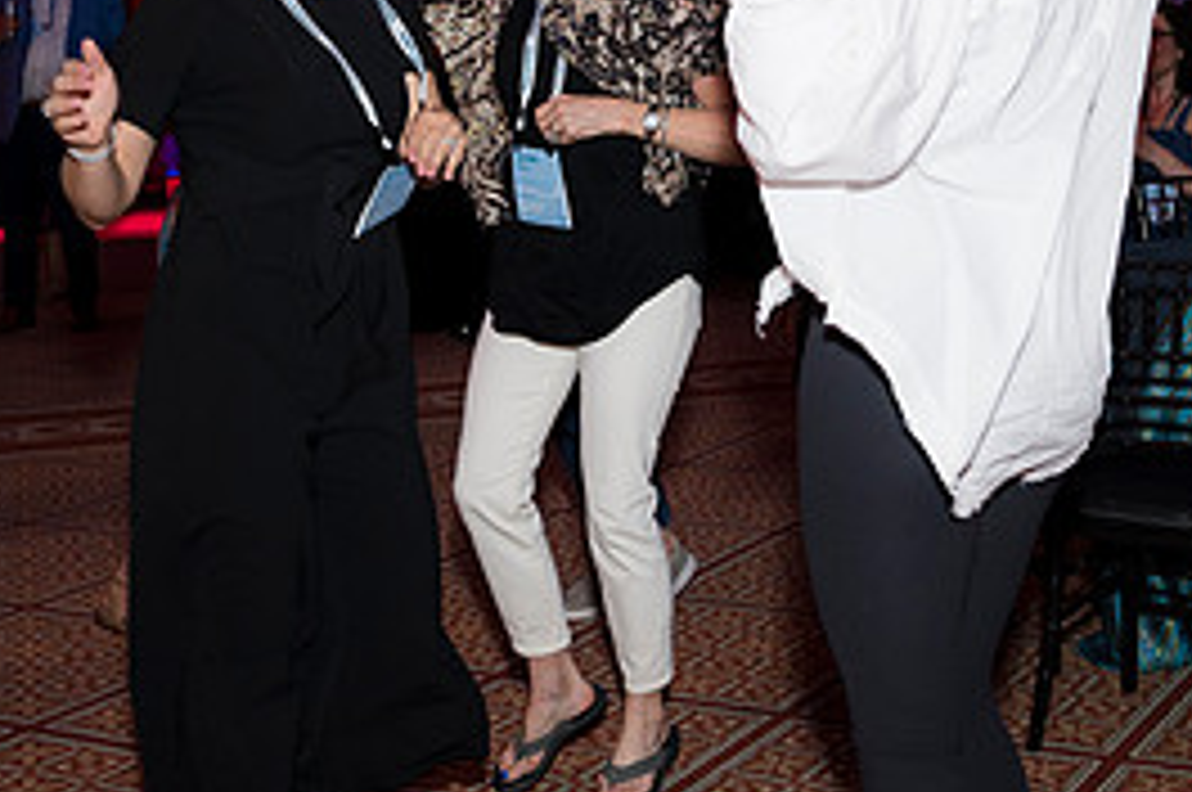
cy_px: 259
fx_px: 2183
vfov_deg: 20.5
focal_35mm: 66
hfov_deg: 30.3
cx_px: 801
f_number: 4
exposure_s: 1/100
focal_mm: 29.5
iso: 800
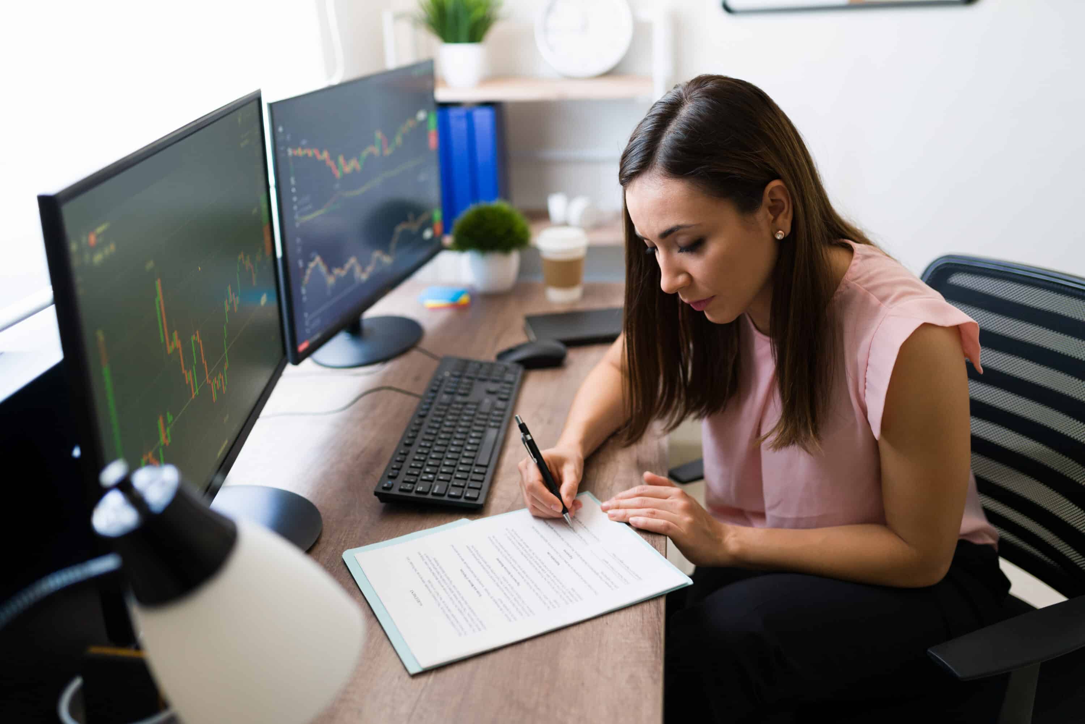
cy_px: 362
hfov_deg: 54.4
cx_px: 542
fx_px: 1055
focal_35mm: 35
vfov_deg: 37.9
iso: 400
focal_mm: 35
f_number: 1.8
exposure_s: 1/125
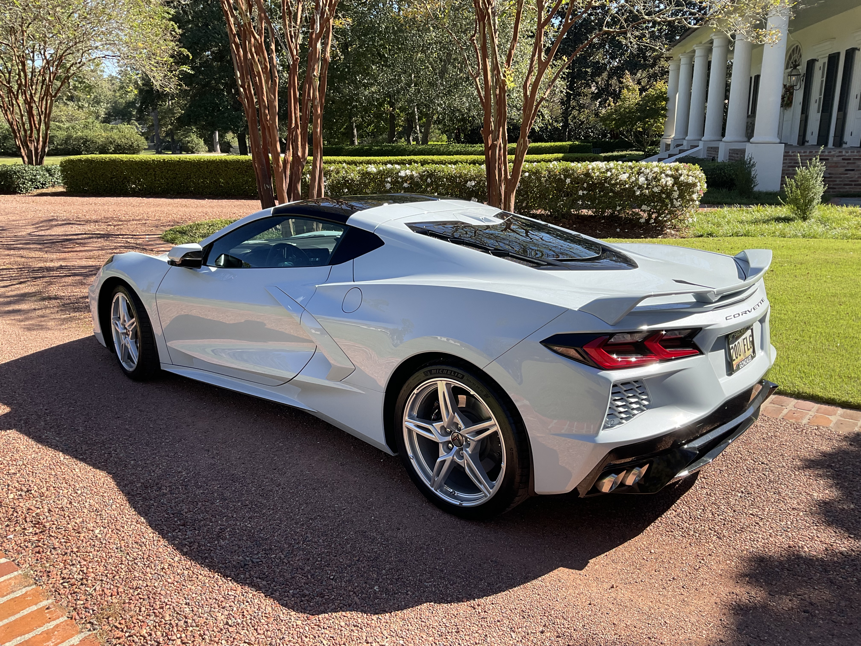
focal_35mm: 29
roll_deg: -0.2
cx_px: 430
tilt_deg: -15.1
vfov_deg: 48.2
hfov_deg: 61.7
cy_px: 323
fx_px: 721
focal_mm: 3
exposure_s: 1/719
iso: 16
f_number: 1.8
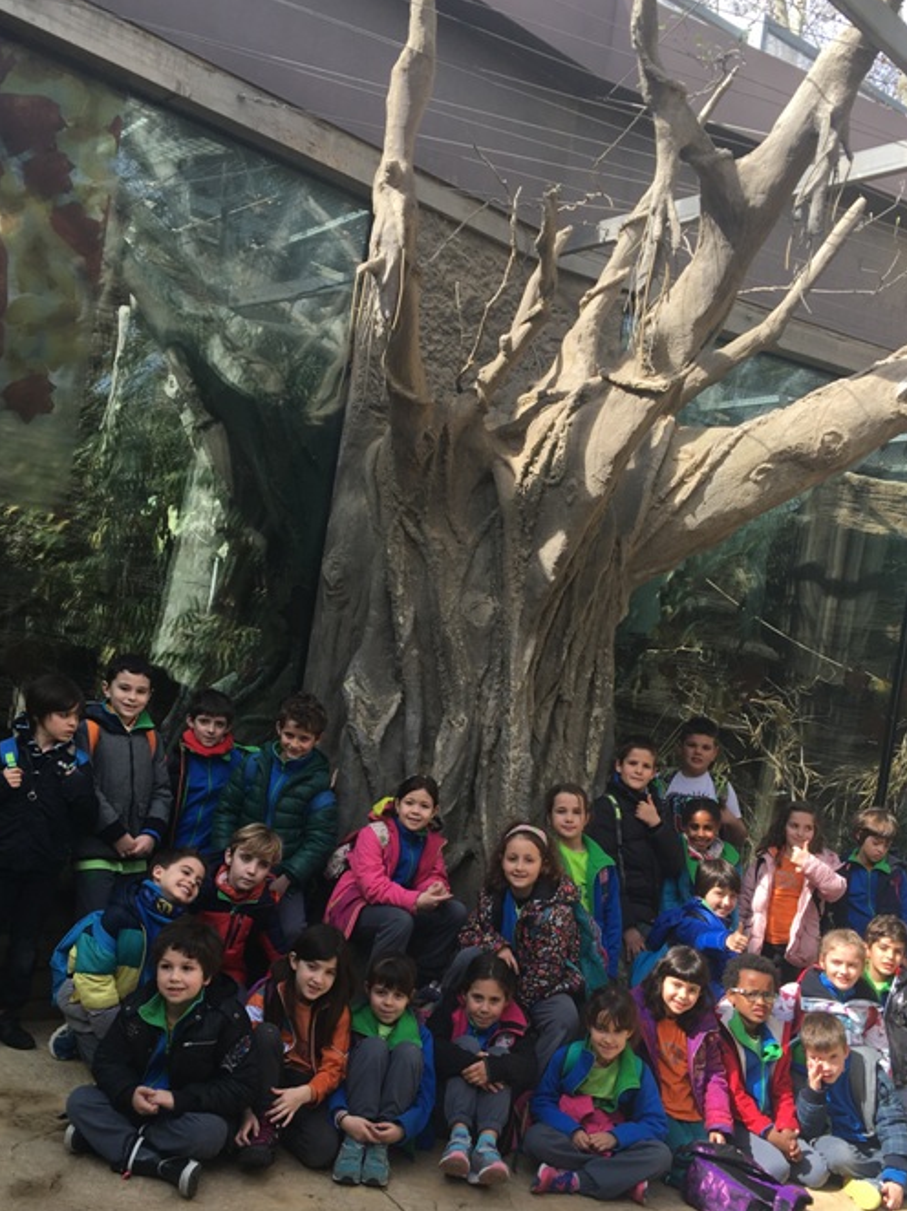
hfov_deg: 37.7
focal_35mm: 38
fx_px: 1328
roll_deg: -9.9
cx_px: 477
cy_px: 705
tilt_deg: +0.8
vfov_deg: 48.8
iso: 25
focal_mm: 4.15
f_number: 2.2
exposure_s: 1/460
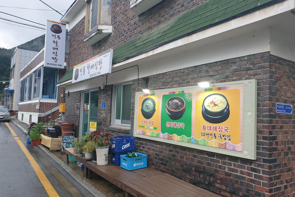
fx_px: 229
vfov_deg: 46.4
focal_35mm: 28
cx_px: 150
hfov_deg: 65.5
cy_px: 102
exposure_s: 1/120
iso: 80
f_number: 2.4
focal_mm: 4.3
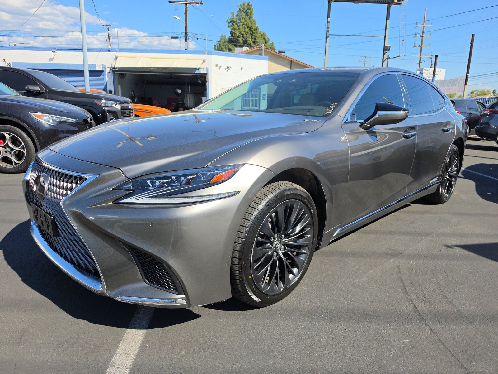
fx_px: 331
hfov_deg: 73.9
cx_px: 249
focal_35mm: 23
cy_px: 187
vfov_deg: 58.9
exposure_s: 1/7940
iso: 50
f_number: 1.4
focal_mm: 6.5
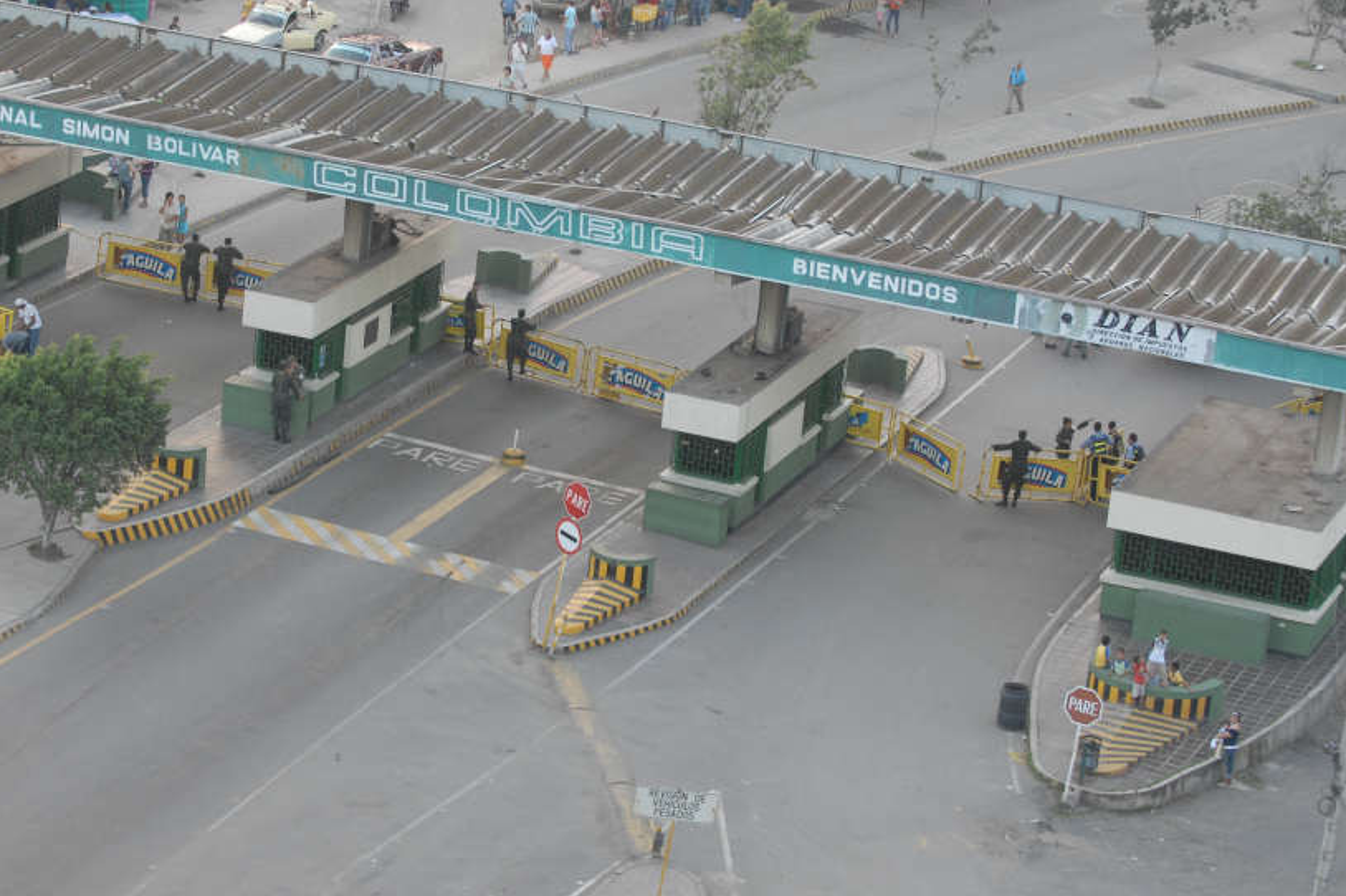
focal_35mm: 127
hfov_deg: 16.1
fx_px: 4746
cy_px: 394
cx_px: 575
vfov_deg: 10.8
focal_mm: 70
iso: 400
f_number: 3.5
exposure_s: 1/160
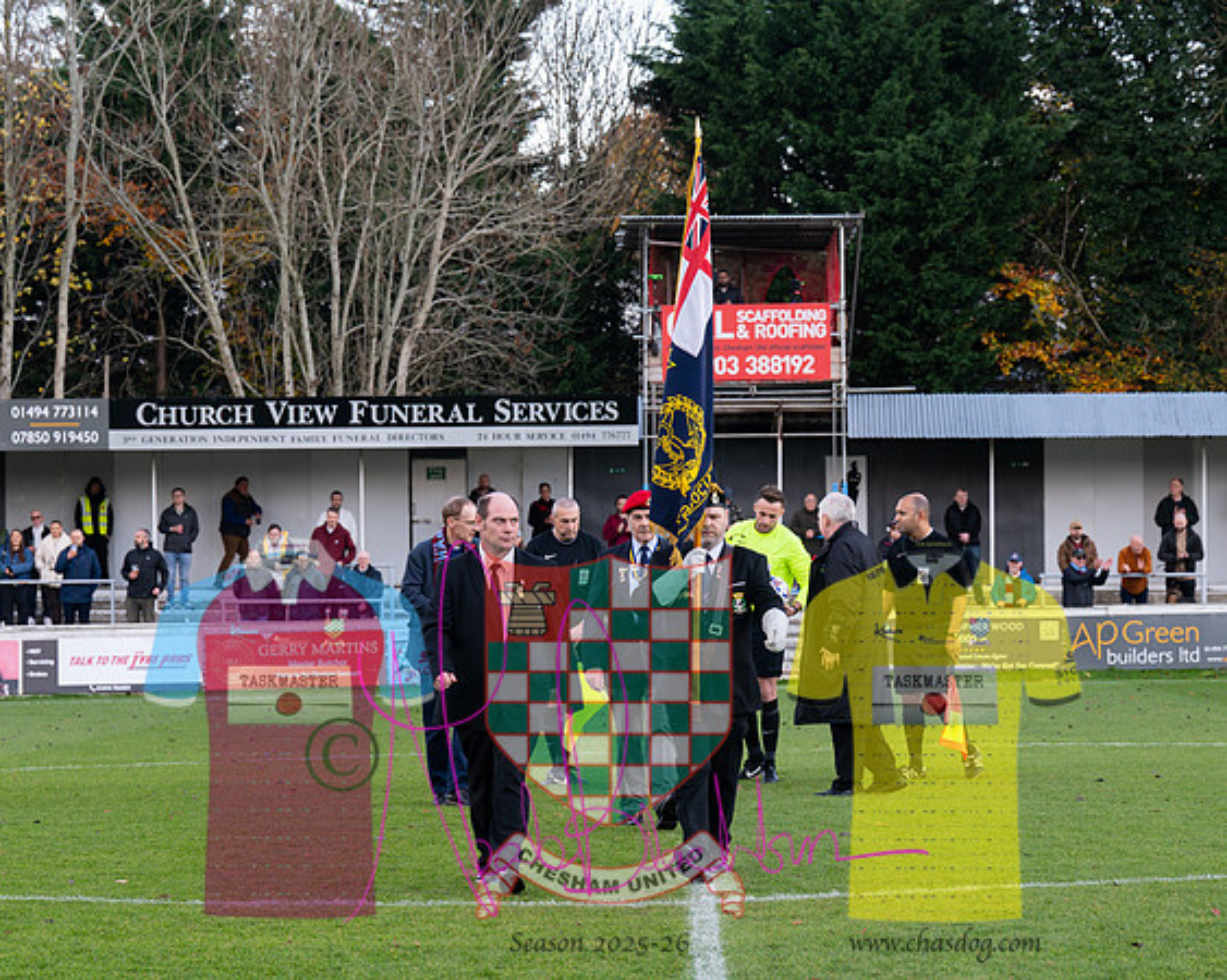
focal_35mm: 133
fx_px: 4842
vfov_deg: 11.6
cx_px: 431
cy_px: 485
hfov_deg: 14.4
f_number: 5
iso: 400
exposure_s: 1/250
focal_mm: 82
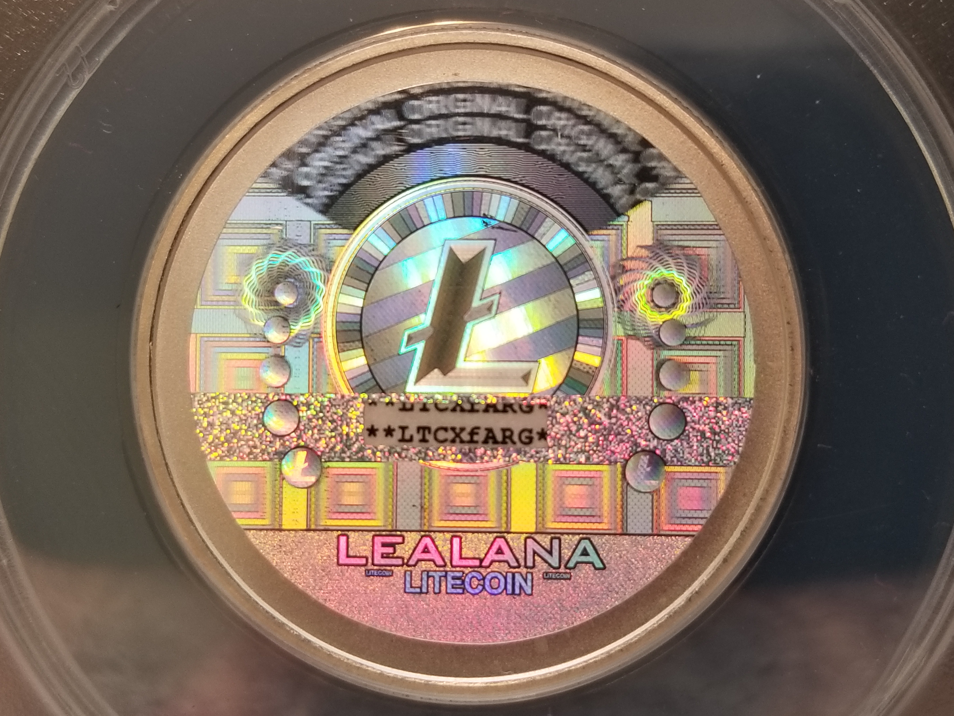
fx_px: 717
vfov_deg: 53.1
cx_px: 477
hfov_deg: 67.3
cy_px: 358
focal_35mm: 26
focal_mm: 4.25
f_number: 1.7
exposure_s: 1/60
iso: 100
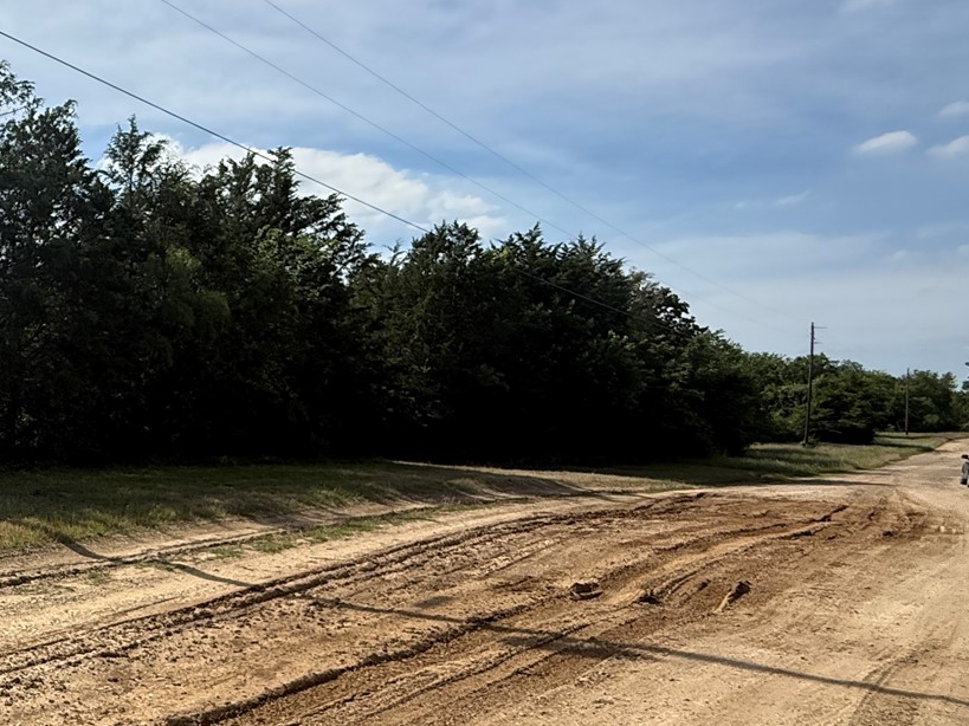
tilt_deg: -1.3
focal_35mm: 35
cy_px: 465
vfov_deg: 40.3
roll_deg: -0.8
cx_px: 1
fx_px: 980
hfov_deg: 44.7
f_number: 2.2
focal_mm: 2.22
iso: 64
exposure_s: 1/2841
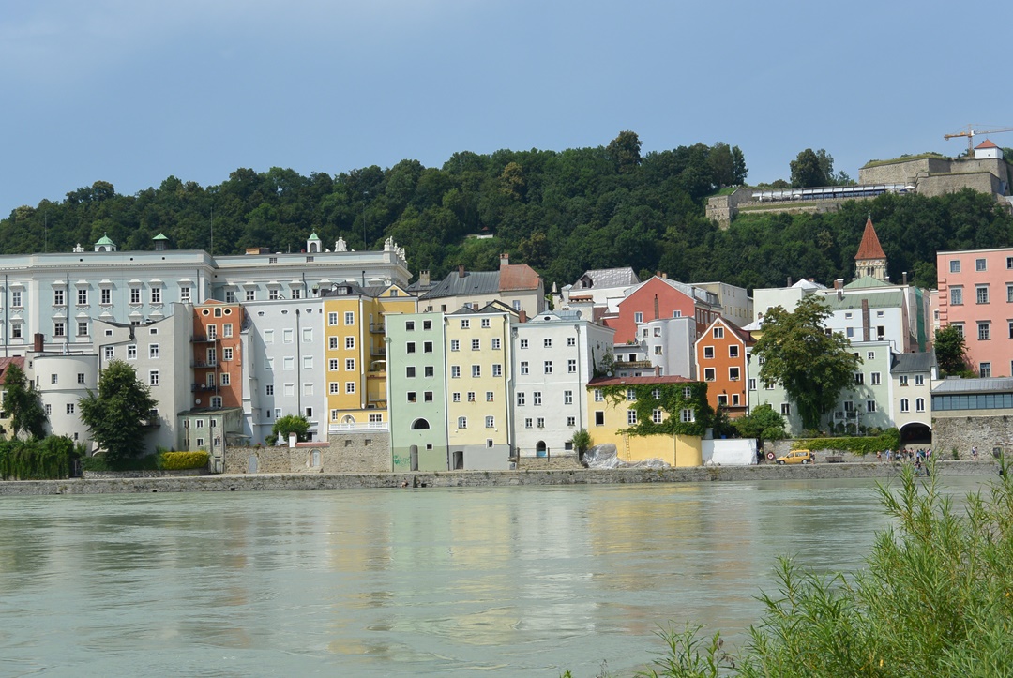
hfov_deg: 33.9
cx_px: 506
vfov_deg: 23.1
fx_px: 1662
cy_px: 339
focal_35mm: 59
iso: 100
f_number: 5
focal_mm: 22.1
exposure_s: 1/1000
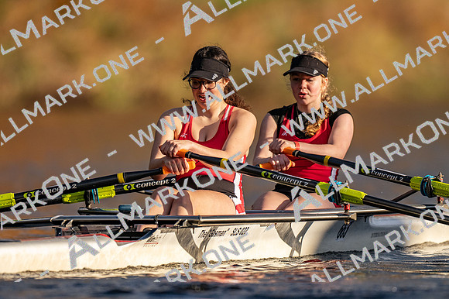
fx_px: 11218
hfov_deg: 2.3
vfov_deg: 1.5
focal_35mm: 900
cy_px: 150
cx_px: 224
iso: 220
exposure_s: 1/2500
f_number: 4
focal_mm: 600
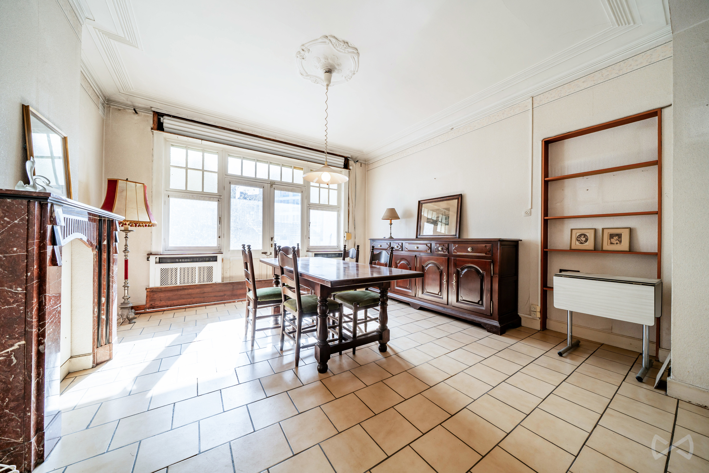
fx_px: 236
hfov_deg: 112.6
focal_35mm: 12
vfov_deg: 90.0
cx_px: 354
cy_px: 236
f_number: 7.1
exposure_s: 1/30
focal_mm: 12
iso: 100
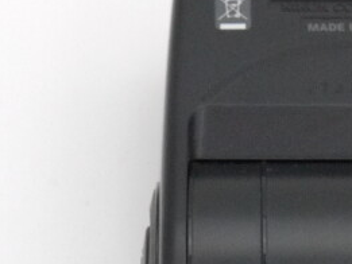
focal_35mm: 193
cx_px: 376
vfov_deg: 7.6
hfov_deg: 10.1
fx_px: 1963
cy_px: 397
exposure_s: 1/25
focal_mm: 21
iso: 800
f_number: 8
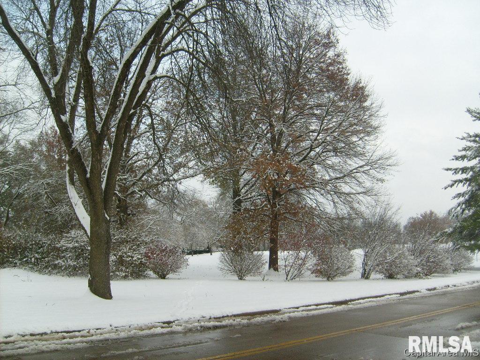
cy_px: 180
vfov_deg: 40.7
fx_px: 485
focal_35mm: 35
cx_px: 240
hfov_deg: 52.6
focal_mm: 5.8
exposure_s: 1/125
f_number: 7.1
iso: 80
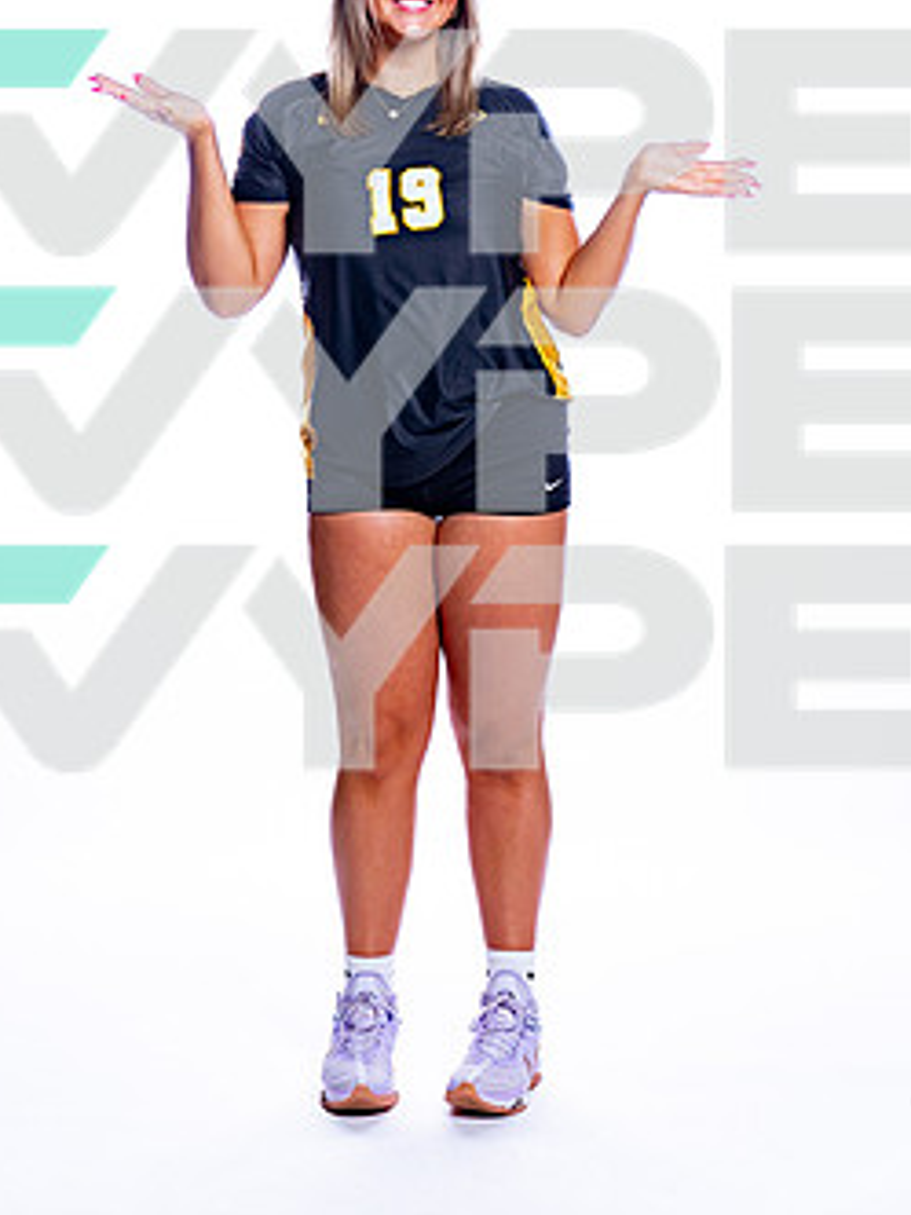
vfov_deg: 21.7
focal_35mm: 90
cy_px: 403
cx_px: 435
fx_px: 3158
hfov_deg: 16.4
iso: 100
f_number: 5.6
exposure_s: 1/250
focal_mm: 69
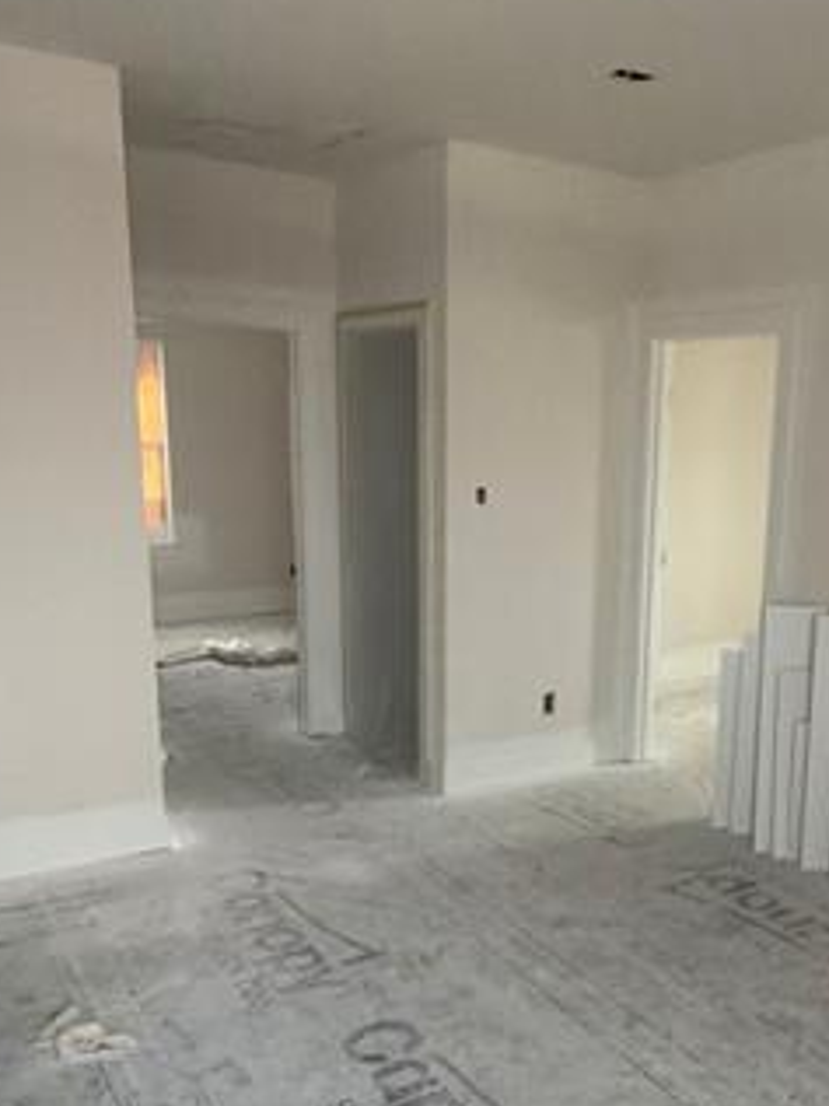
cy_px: 676
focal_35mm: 34
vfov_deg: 53.5
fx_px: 1086
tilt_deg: -13.5
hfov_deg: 40.7
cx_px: 616
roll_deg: -1.8
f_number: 2.2
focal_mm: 2.22
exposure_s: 1/87
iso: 250
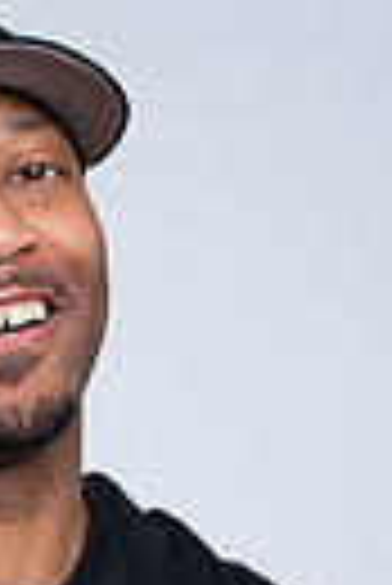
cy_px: 720
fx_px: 1971
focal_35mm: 121
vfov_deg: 16.2
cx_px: 9
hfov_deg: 11.3
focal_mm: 35
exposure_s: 1/200
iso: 250
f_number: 6.3
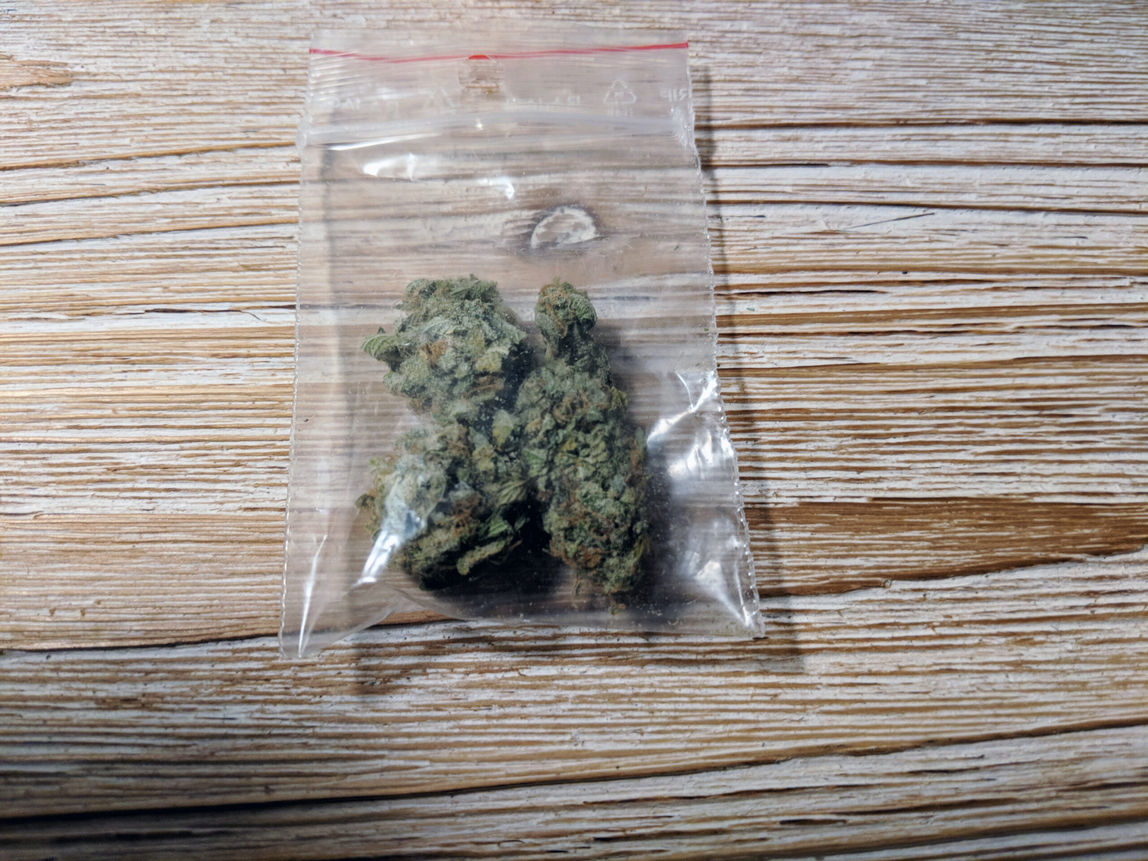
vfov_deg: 51.4
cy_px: 430
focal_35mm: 27
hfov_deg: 65.3
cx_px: 574
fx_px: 895
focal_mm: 4.44
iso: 195
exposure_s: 1/100
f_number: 1.8
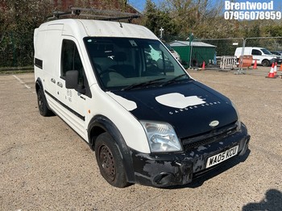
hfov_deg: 67.3
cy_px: 106
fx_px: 212
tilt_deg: -13.5
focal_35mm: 26
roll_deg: -2.6
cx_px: 141
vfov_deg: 53.0
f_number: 1.5
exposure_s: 1/6993
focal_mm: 5.7
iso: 50
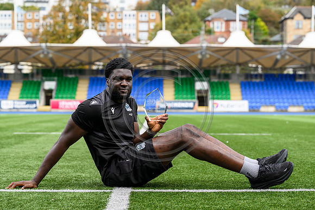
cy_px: 105
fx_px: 796
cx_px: 158
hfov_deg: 22.4
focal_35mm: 91
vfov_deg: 15.0
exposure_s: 1/160
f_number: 4.5
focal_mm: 91
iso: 160
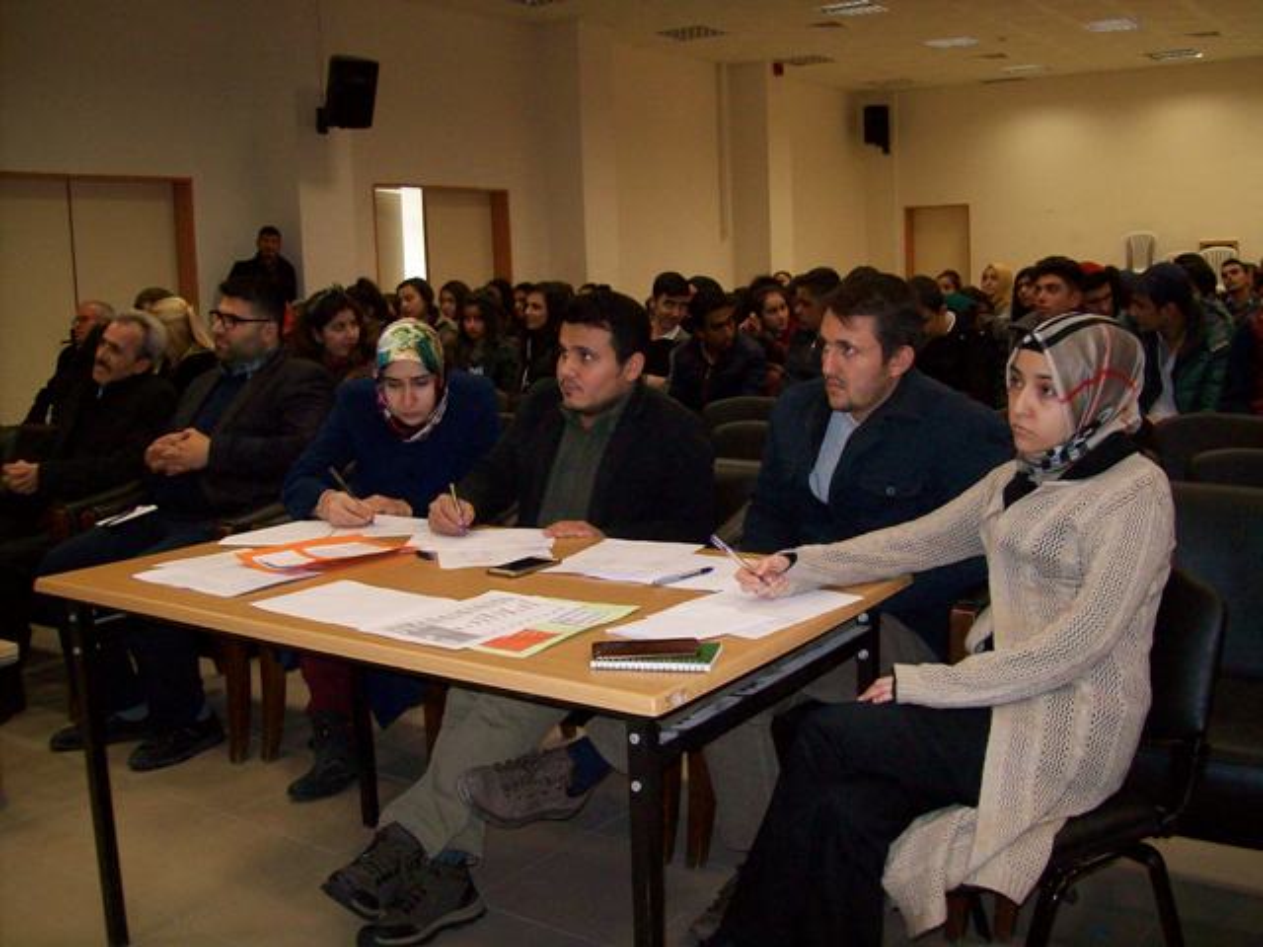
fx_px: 1313
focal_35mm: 36
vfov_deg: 39.7
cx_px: 632
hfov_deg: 51.4
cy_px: 474
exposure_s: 1/64
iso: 200
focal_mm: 6
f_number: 2.7
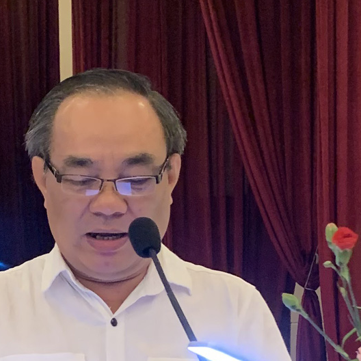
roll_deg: -0.9
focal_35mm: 116
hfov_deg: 15.0
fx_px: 1369
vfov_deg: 14.9
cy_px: 329
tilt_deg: +2.7
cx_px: 105
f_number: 1.8
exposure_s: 1/50
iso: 320
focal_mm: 4.25
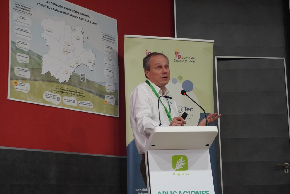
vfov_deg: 18.2
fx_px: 604
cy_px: 97
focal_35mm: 75
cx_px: 145
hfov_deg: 27.0
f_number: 5.6
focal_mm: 50
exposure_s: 1/160
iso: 3200
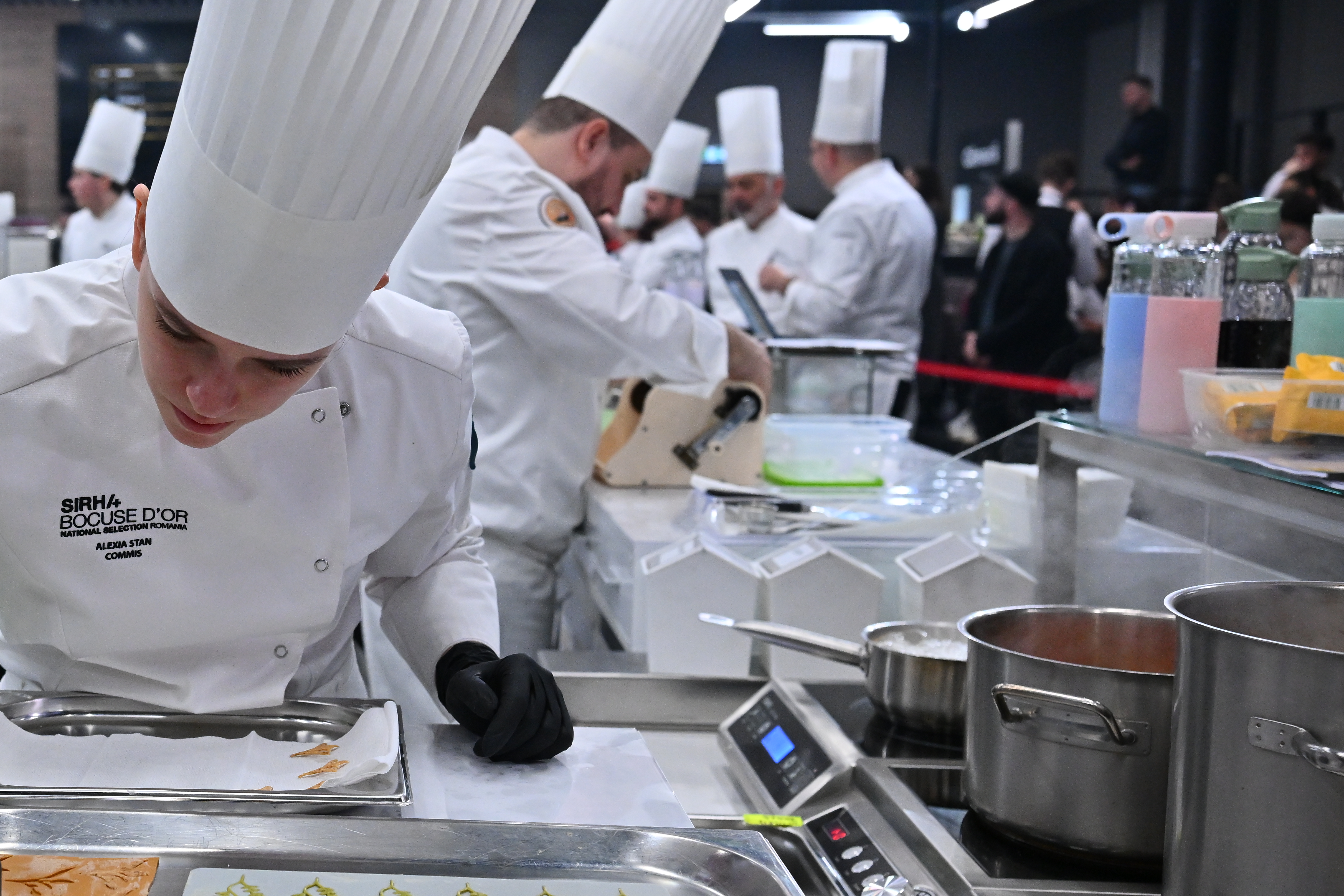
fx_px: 1717
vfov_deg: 29.2
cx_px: 221
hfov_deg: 40.5
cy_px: 441
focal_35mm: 46
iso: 1600
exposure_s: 1/500
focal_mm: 27
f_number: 4
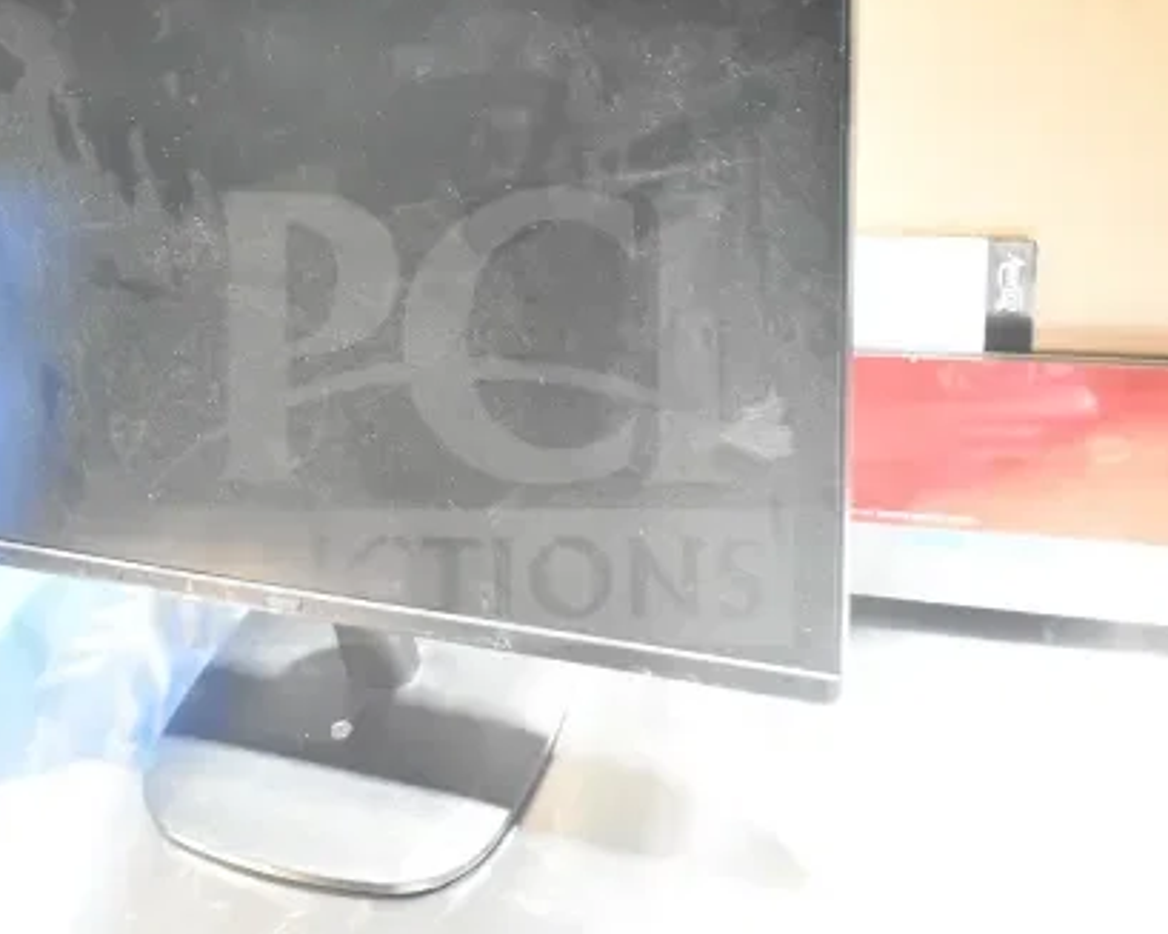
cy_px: 418
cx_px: 471
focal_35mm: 42
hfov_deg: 43.6
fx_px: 1452
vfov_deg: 35.6
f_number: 3.5
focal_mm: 20
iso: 4000
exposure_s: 1/30
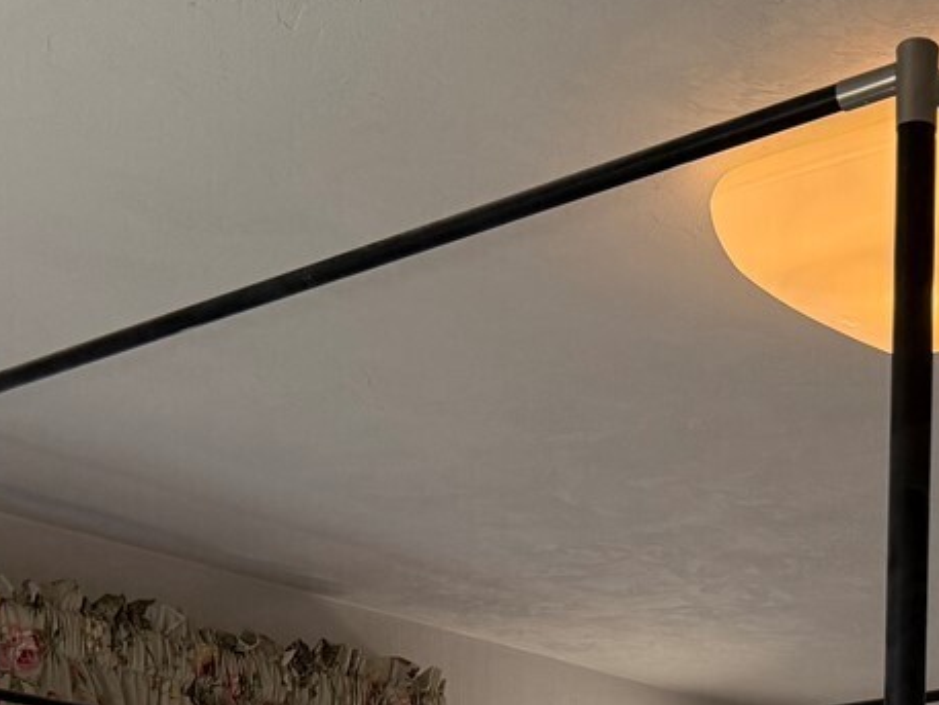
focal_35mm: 84
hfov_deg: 22.8
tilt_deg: +0.3
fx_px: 2279
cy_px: 1186
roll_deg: -0.2
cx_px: 828
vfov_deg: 15.6
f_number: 1.78
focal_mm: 6.76
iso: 160
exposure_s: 1/232
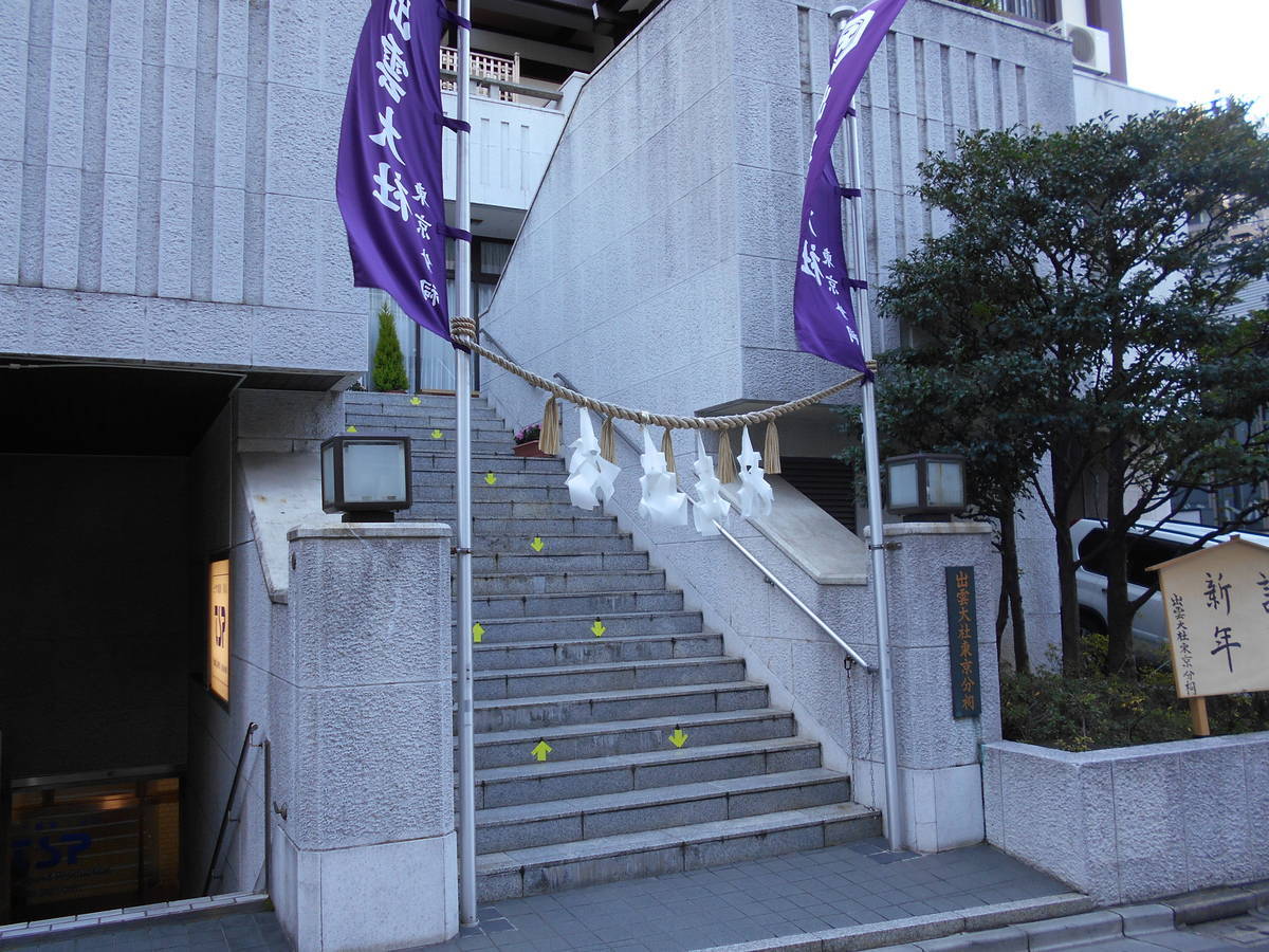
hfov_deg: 60.0
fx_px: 1100
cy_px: 476
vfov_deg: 46.8
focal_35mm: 30
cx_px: 634
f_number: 3.4
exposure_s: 1/40
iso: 80
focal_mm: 5.1
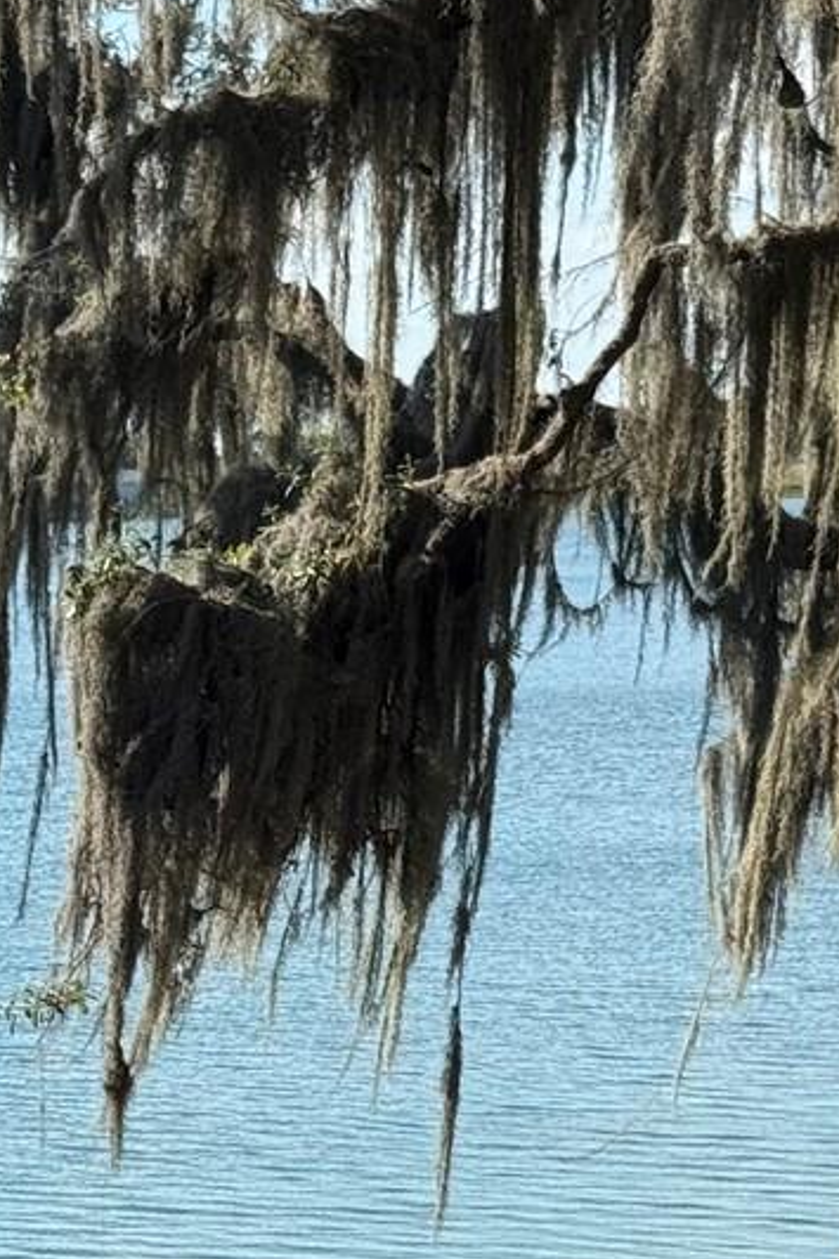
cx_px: 369
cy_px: 1039
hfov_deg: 9.1
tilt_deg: -6.8
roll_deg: +1.4
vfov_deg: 13.6
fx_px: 5247
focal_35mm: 150
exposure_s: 1/3257
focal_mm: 6.76
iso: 64
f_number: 1.78
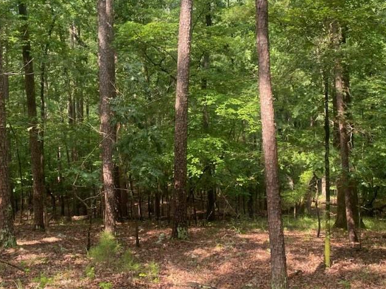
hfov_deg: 44.5
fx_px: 468
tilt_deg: -4.9
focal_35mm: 42
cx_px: 148
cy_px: 121
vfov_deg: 34.3
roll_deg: +2.8
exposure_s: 1/122
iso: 32
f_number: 1.8
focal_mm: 4.25
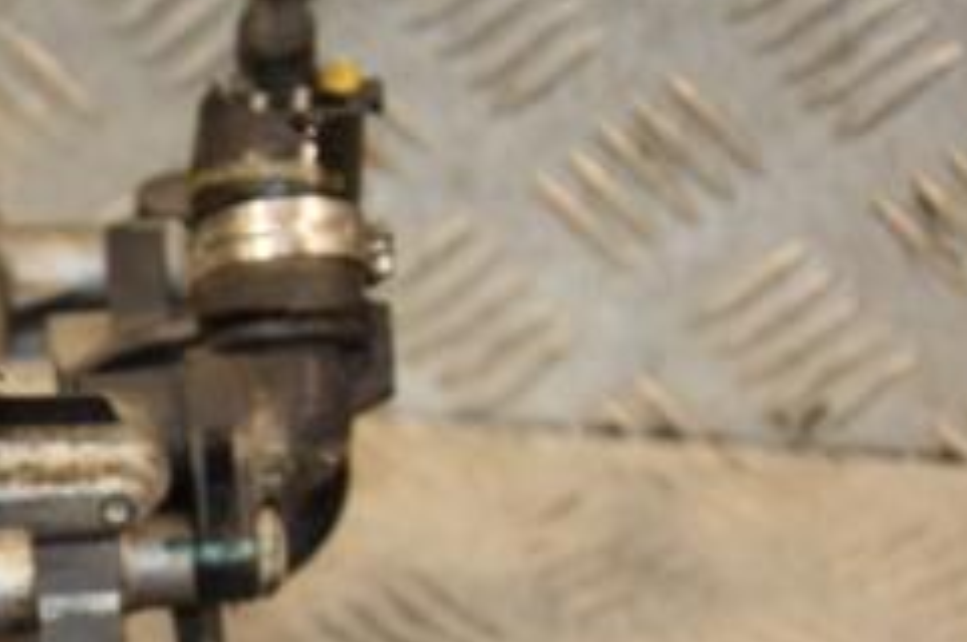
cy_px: 586
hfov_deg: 8.8
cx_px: -152
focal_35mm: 232
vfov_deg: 5.9
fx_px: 6223
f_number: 5.3
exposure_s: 1/160
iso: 800
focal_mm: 62
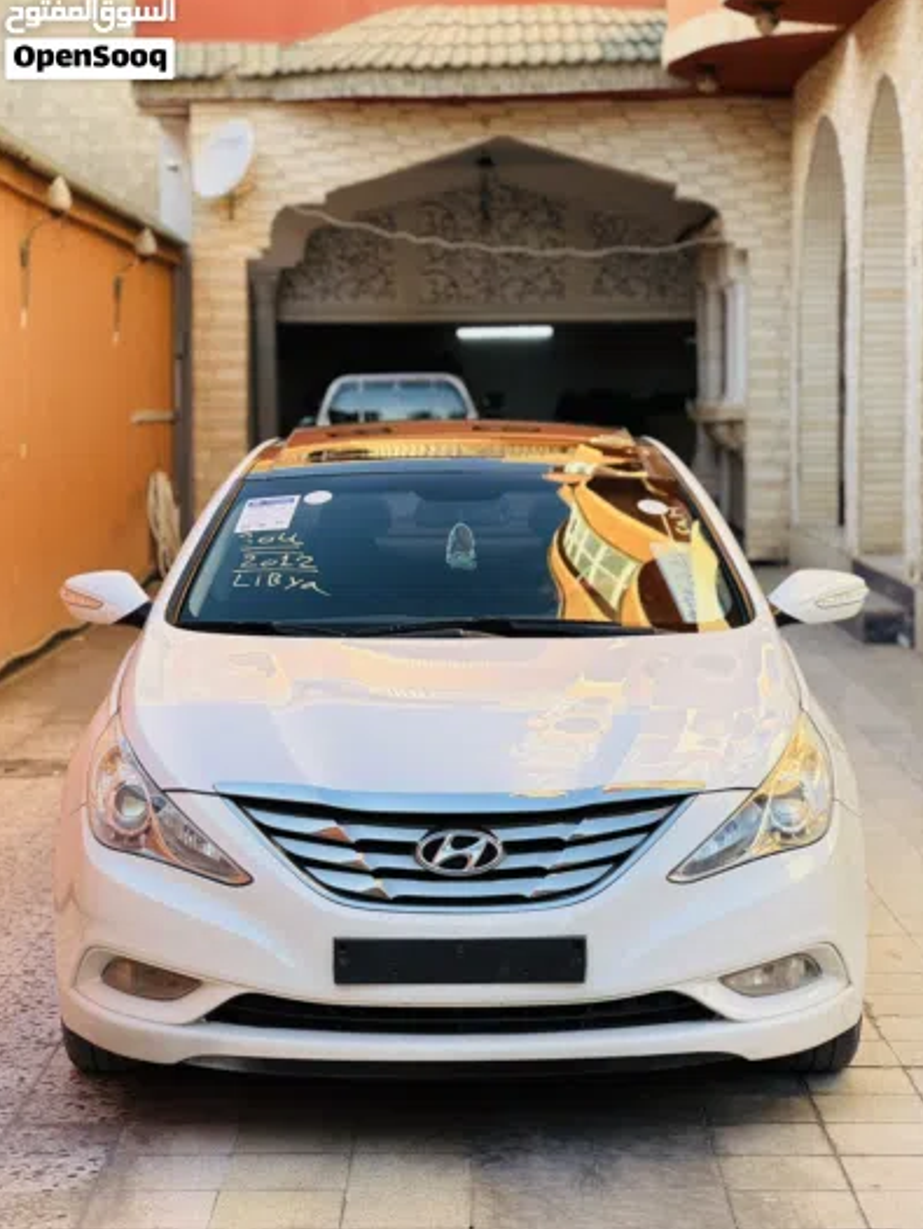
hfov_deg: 18.9
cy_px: 609
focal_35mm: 78
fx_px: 2771
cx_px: 463
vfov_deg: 25.0
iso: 25
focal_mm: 9
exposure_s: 1/107
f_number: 2.8
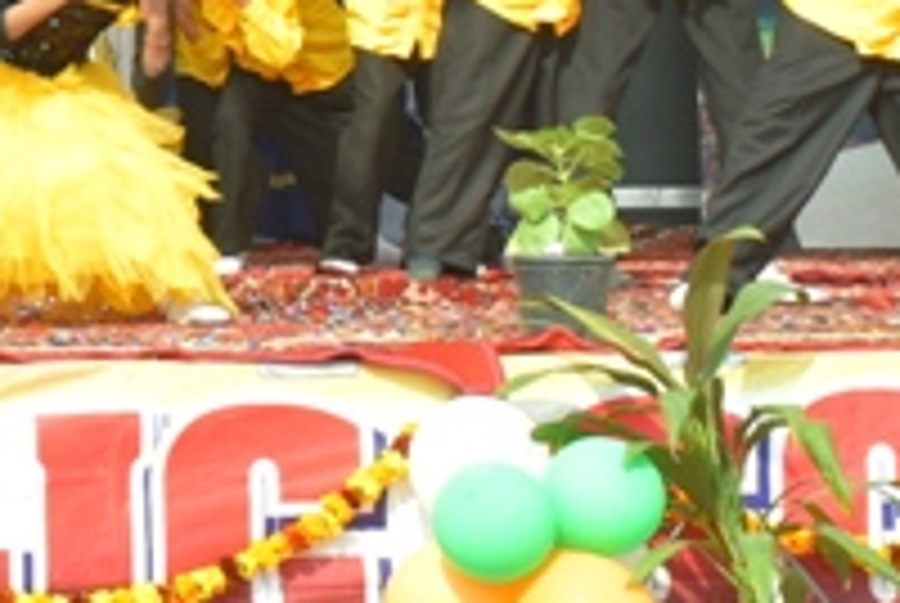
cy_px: -164
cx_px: -904
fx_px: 5758
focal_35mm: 230
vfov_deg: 6.0
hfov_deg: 8.5
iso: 160
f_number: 8
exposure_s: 1/160
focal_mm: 30
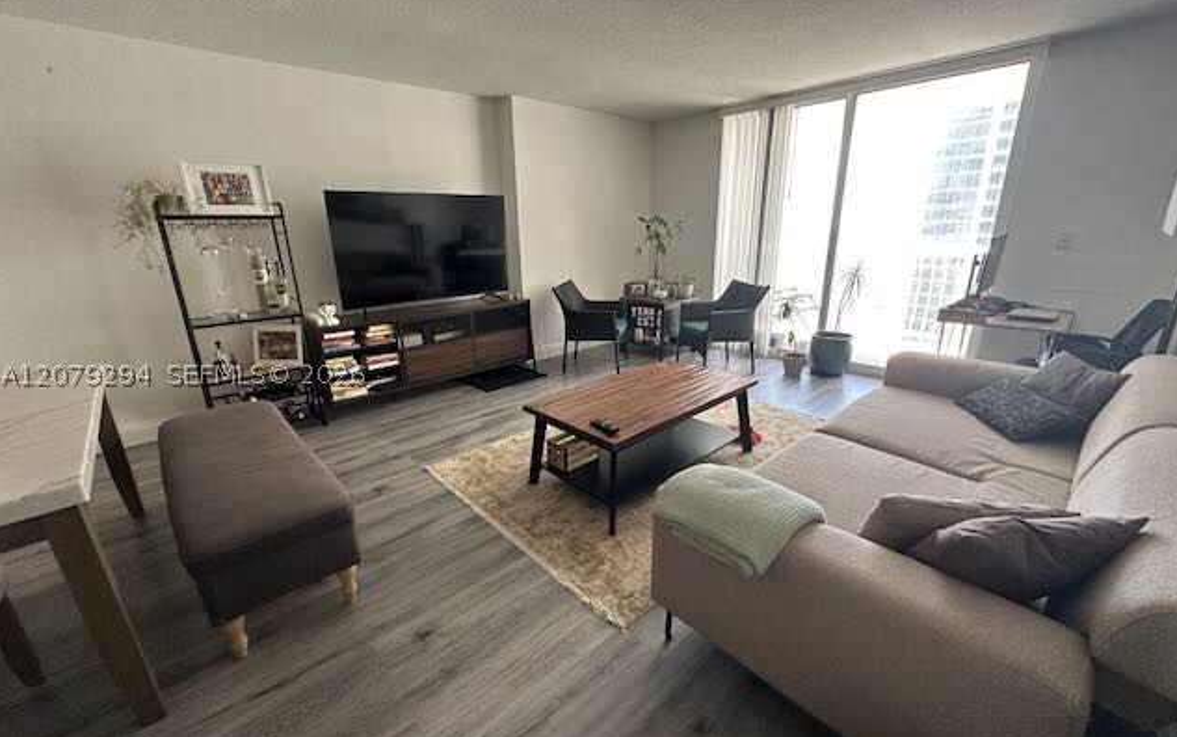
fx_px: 481
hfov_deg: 101.4
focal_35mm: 15
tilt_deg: -16.5
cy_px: 374
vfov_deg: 74.8
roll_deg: +0.4
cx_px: 589
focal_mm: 2.22
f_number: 2.2
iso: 250
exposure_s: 1/120
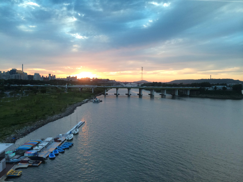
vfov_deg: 46.8
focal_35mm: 30
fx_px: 211
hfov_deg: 60.0
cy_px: 91
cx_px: 122
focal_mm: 4.12
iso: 40
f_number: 2.2
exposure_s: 1/40
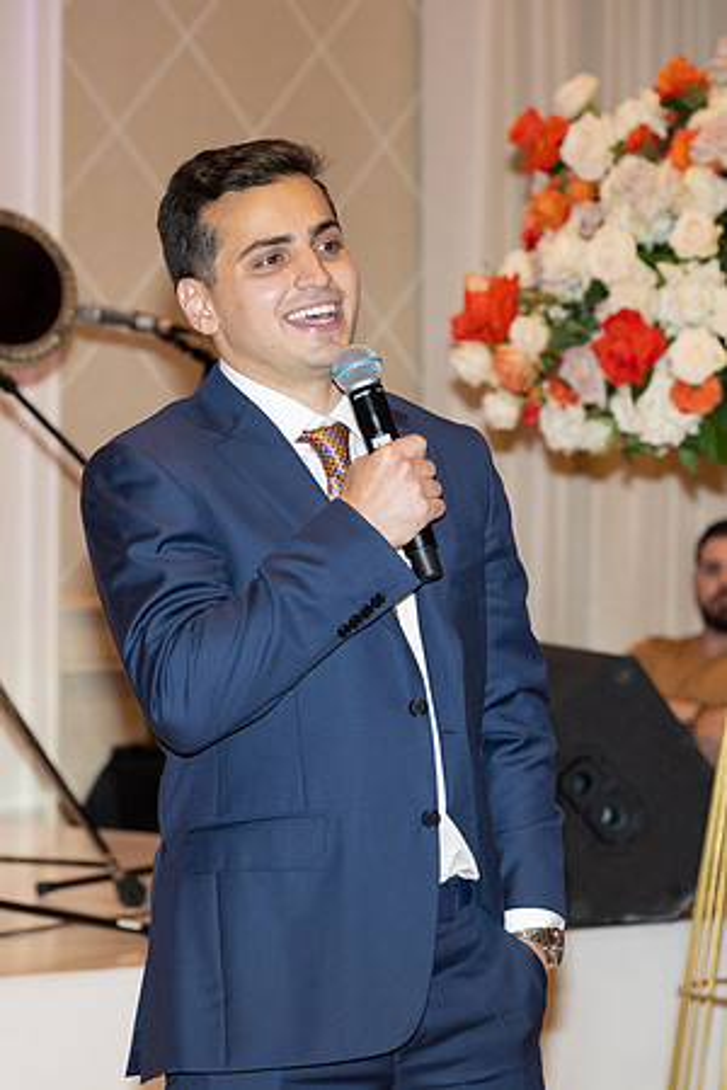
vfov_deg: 11.2
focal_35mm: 183
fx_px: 5542
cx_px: 381
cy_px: 545
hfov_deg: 7.5
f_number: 5.6
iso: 1600
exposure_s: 1/100
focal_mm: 120
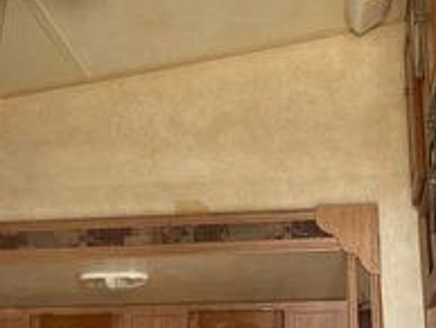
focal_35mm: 60
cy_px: 219
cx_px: 253
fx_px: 756
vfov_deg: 24.3
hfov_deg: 32.1
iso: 64
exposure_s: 1/88
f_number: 1.8
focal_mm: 3
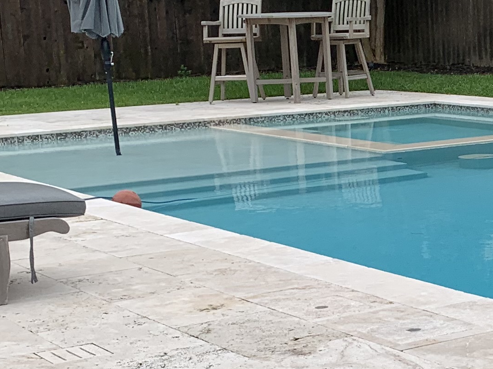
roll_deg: +2.6
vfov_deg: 15.0
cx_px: 571
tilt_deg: -10.6
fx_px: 1395
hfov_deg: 19.1
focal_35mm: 98
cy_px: 275
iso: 25
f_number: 1.8
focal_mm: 4.25
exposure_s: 1/1661
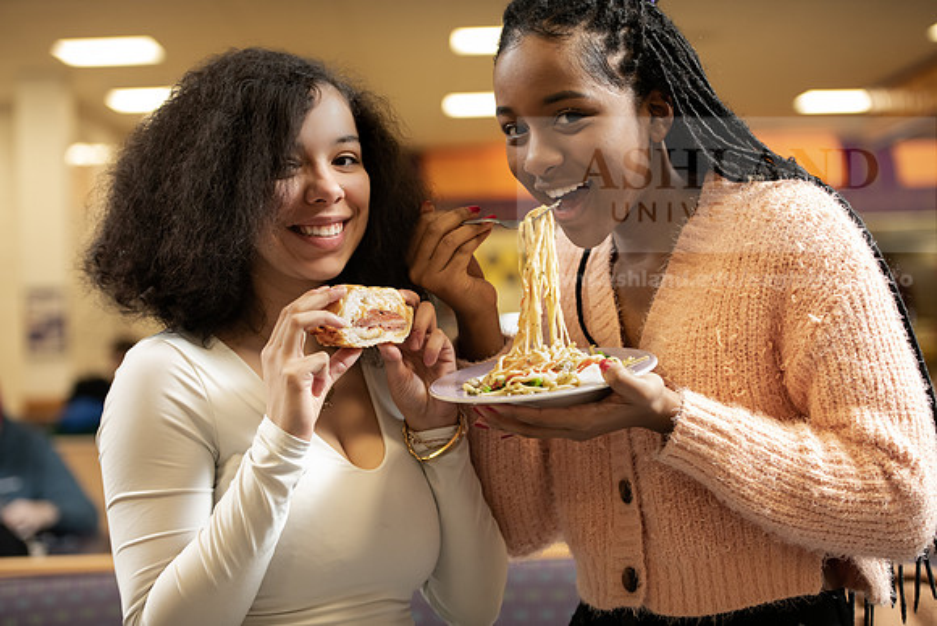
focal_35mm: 70
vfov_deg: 19.5
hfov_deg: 28.8
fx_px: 1822
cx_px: 468
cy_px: 313
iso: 1600
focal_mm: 70
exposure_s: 1/200
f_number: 3.2
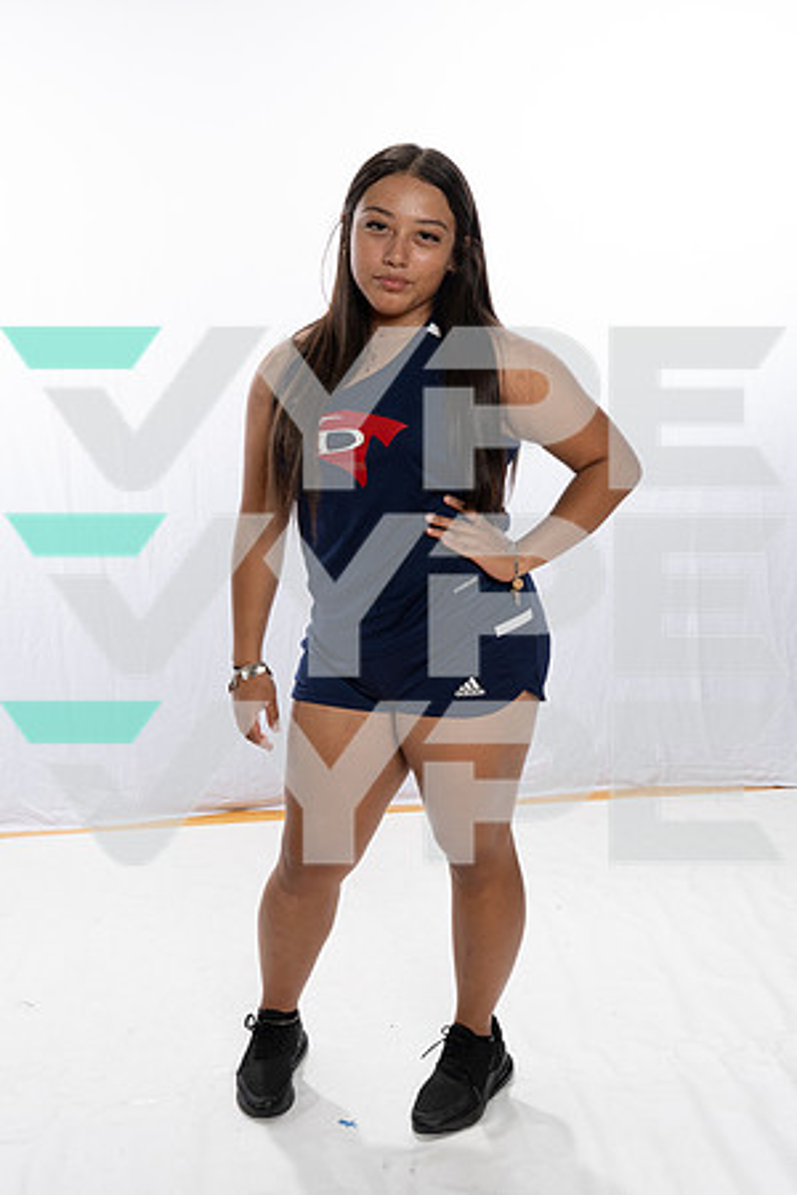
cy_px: 598
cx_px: 398
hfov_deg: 28.6
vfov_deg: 41.9
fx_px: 1561
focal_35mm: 47
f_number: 11
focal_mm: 47
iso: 1250
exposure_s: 1/250
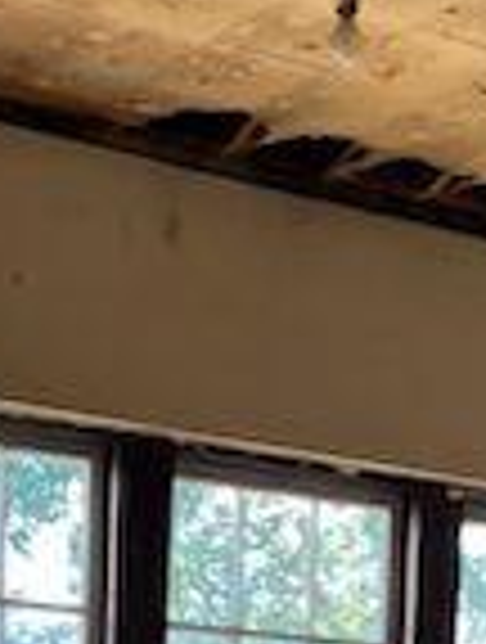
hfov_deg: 12.8
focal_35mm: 116
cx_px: 112
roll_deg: -1.1
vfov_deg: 15.2
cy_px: 1058
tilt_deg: -2.6
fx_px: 2162
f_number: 1.6
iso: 50
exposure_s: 1/122
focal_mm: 5.1
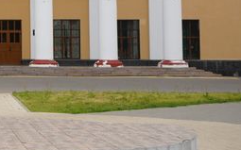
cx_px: -81
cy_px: -1
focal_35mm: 109
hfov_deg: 17.8
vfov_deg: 11.9
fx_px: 715
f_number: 9
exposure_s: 1/125
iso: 100
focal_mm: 39
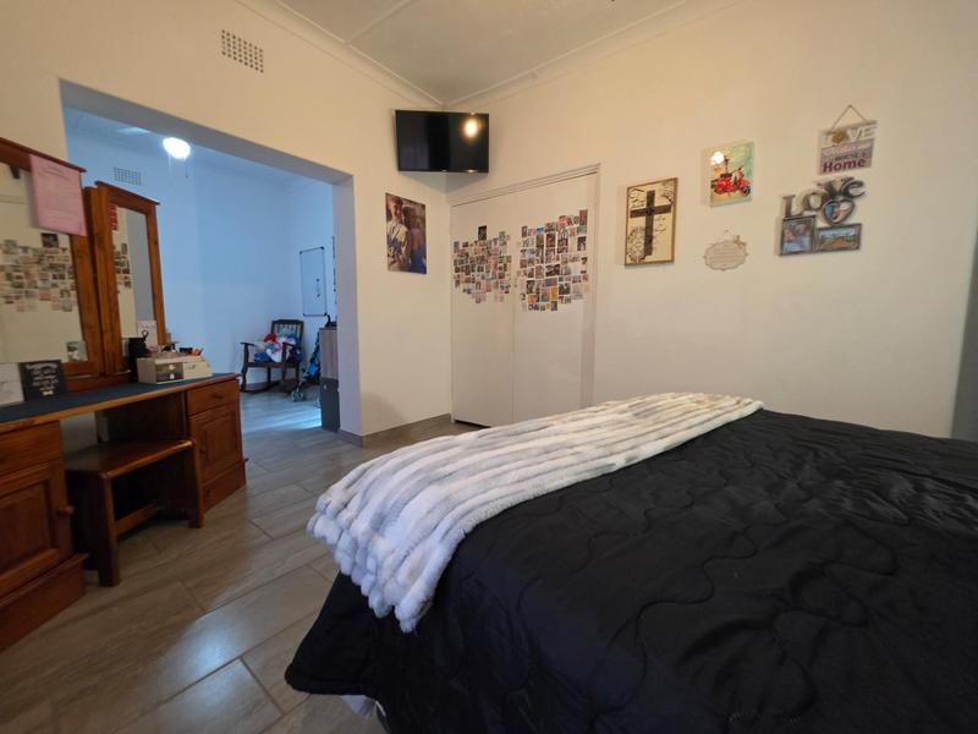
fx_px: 367
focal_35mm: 13
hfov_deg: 106.2
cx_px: 489
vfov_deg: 89.9
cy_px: 367
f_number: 1.9
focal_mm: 2.2
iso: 500
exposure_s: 1/50
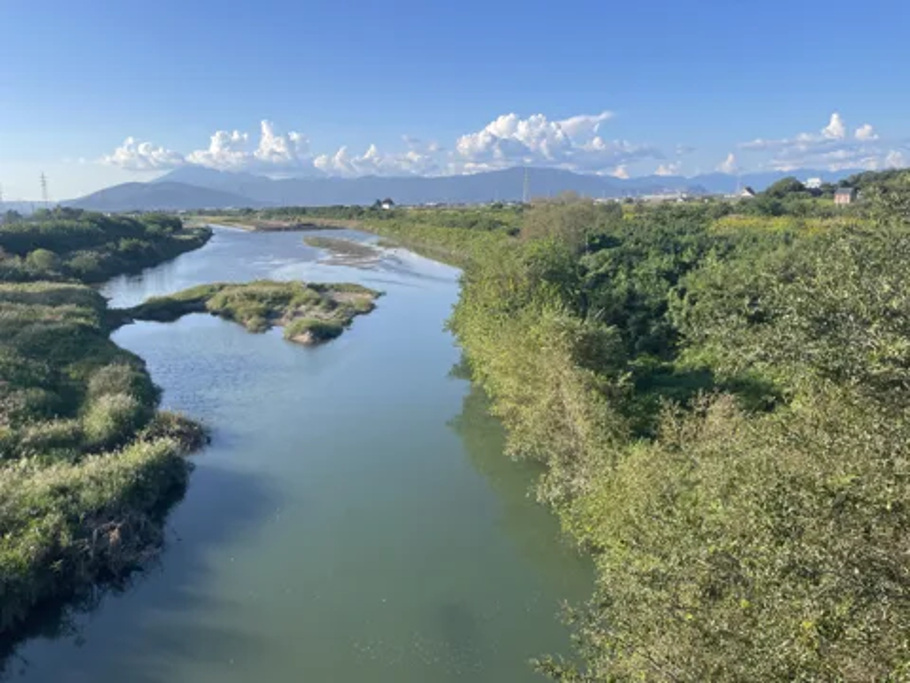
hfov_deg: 67.3
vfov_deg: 53.1
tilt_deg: -12.0
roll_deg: +0.3
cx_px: 455
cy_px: 342
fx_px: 683
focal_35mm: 26
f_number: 1.6
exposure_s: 1/1887
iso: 32
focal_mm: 4.2
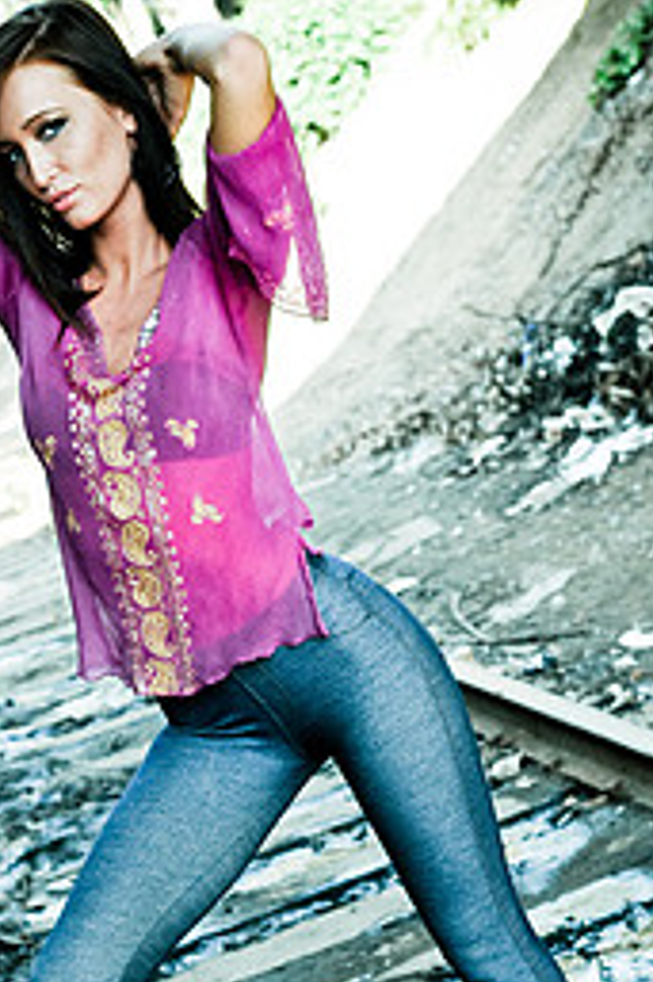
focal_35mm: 84
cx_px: 250
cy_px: 665
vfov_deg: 24.1
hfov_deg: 16.2
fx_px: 2288
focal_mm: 32
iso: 400
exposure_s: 1/320
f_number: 4
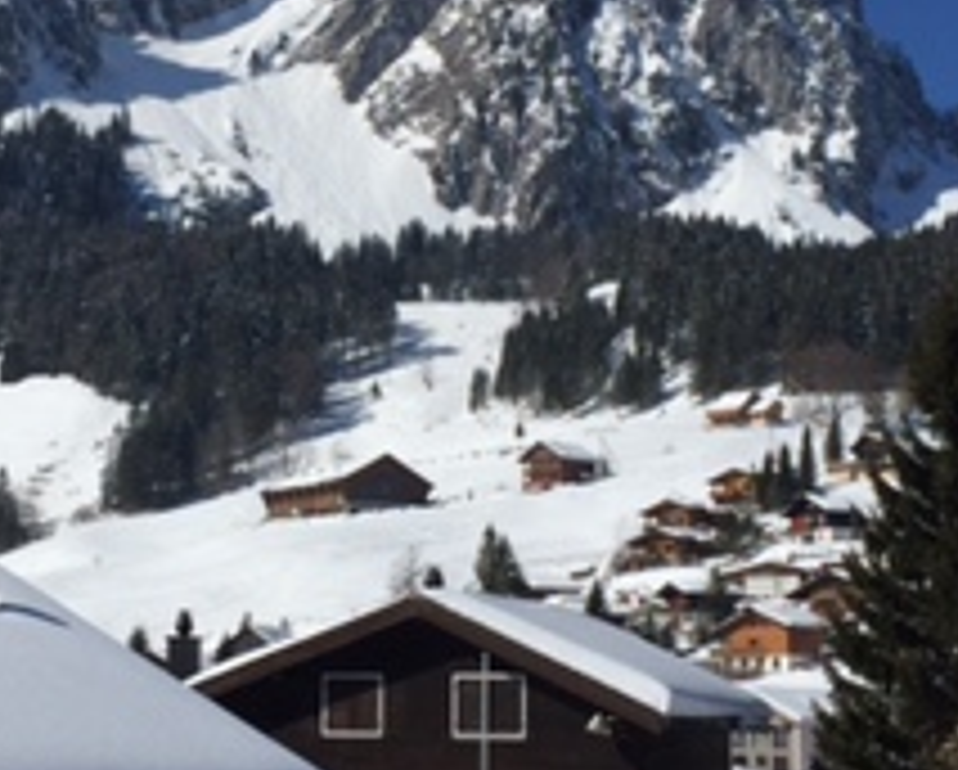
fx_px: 2413
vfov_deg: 18.1
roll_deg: -0.6
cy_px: 356
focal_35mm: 85
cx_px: 261
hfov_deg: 22.3
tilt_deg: +7.0
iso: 32
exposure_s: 1/6623
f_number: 2.2
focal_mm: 4.15
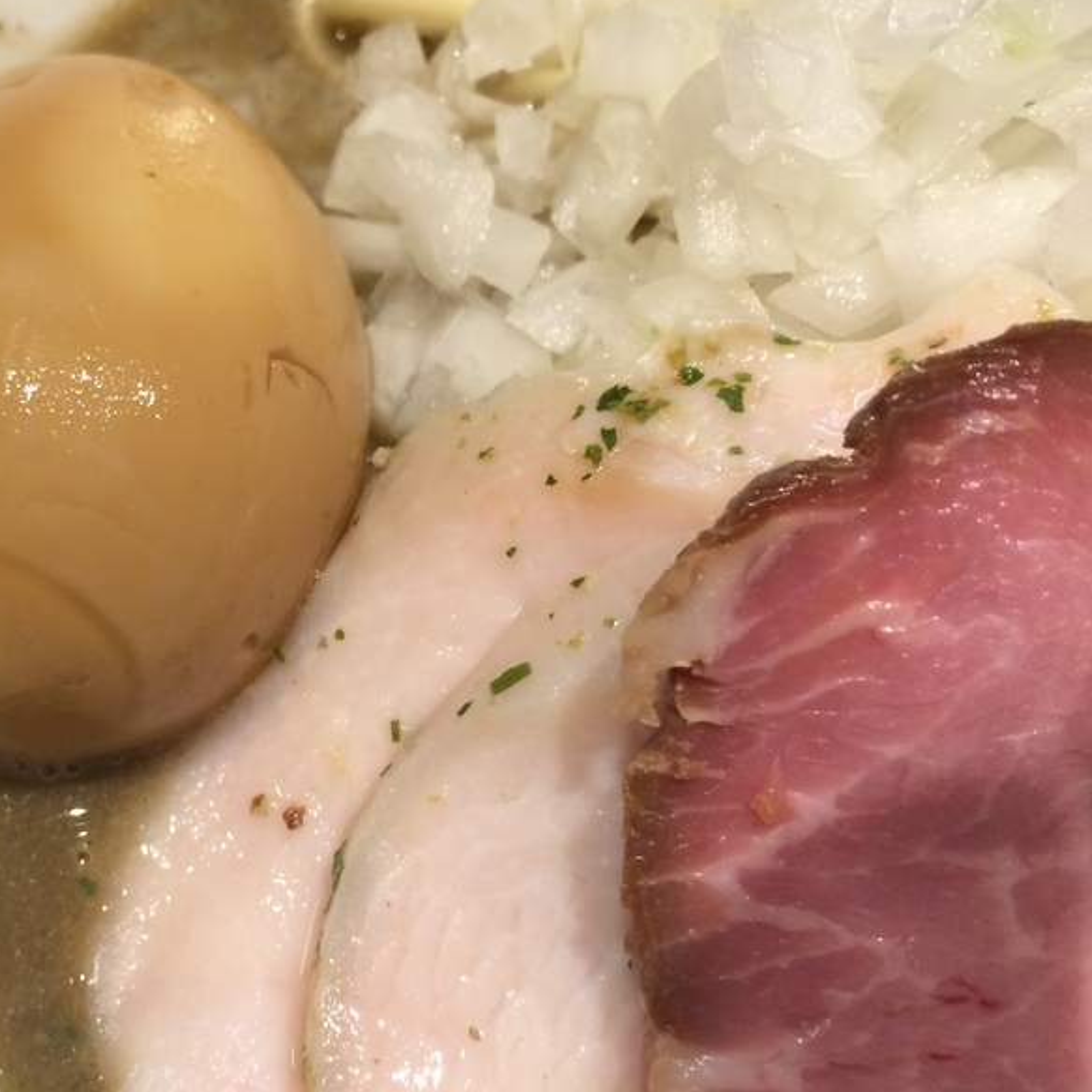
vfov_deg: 37.5
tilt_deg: -61.9
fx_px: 1606
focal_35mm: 45
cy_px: 584
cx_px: 285
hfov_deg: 36.7
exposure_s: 1/33
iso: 50
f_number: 2.2
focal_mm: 4.15
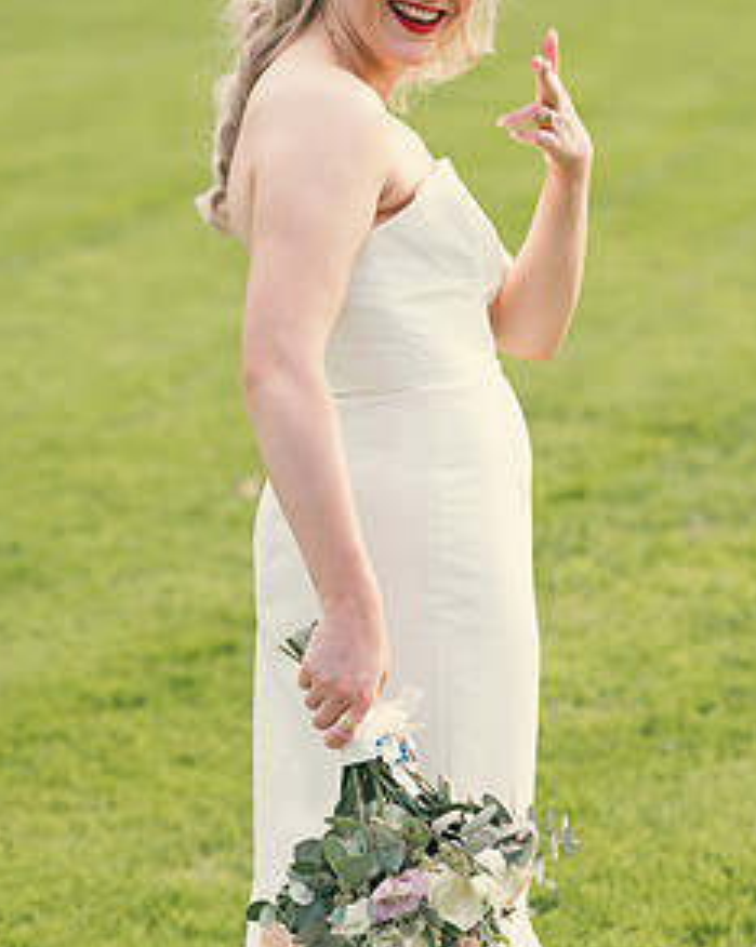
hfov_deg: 10.1
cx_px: 396
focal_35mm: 152
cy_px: 363
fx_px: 4258
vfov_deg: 12.7
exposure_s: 1/320
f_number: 3.5
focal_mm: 105
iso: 125
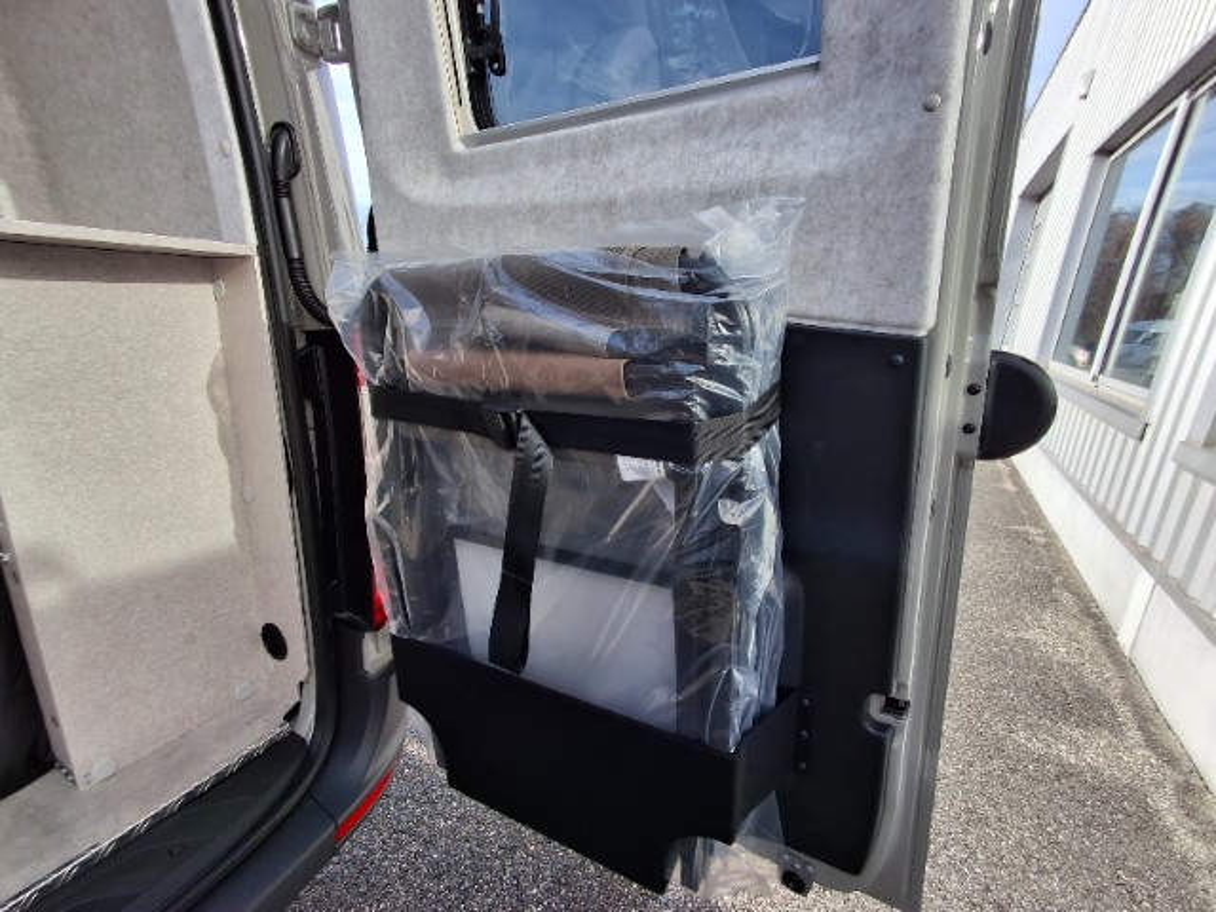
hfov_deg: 94.5
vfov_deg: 78.1
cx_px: 608
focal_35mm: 16
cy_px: 456
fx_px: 562
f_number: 2.2
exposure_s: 1/706
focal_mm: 1.64
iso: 40
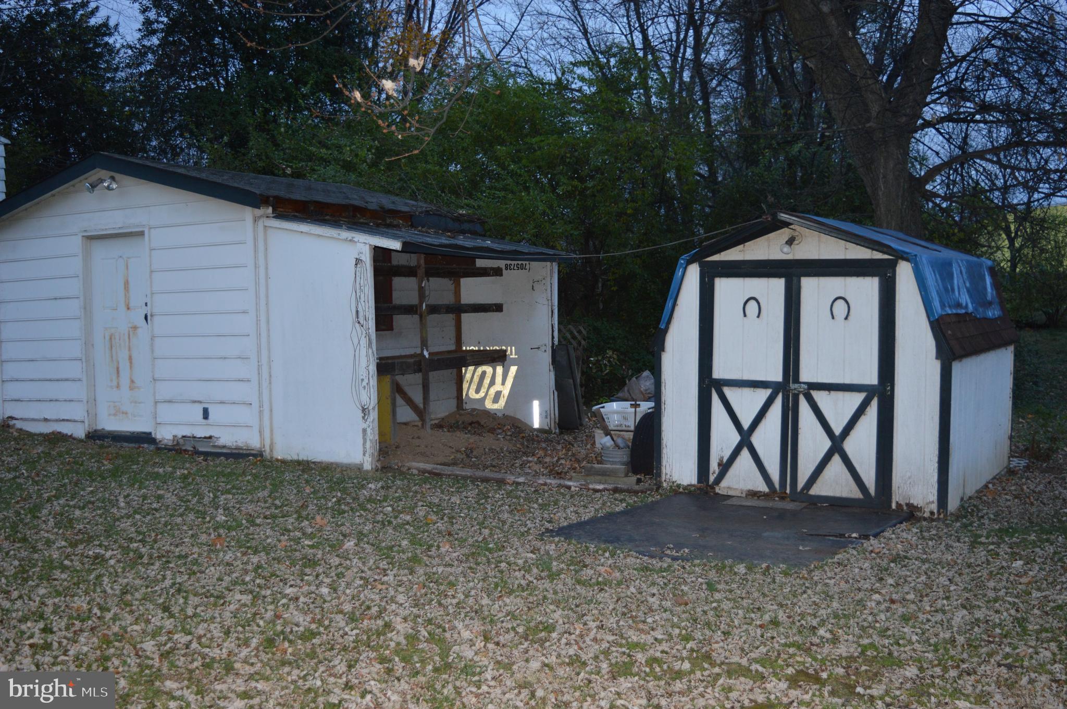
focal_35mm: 38
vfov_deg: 35.4
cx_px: 534
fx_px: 1110
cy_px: 354
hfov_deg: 51.3
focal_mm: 25
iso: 560
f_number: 4
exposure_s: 1/60
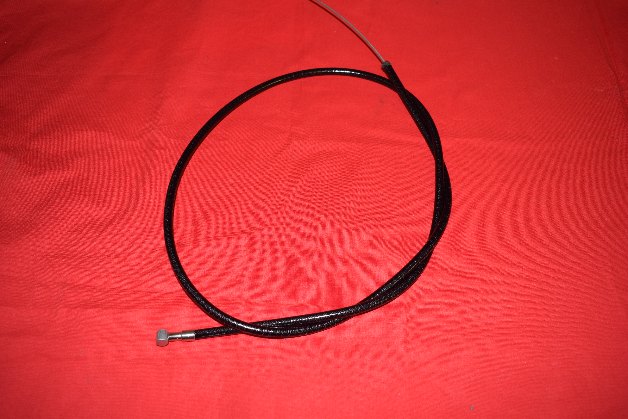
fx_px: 576
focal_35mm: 33
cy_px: 210
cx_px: 314
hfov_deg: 57.2
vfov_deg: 40.0
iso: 160
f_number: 5
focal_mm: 22
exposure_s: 1/25
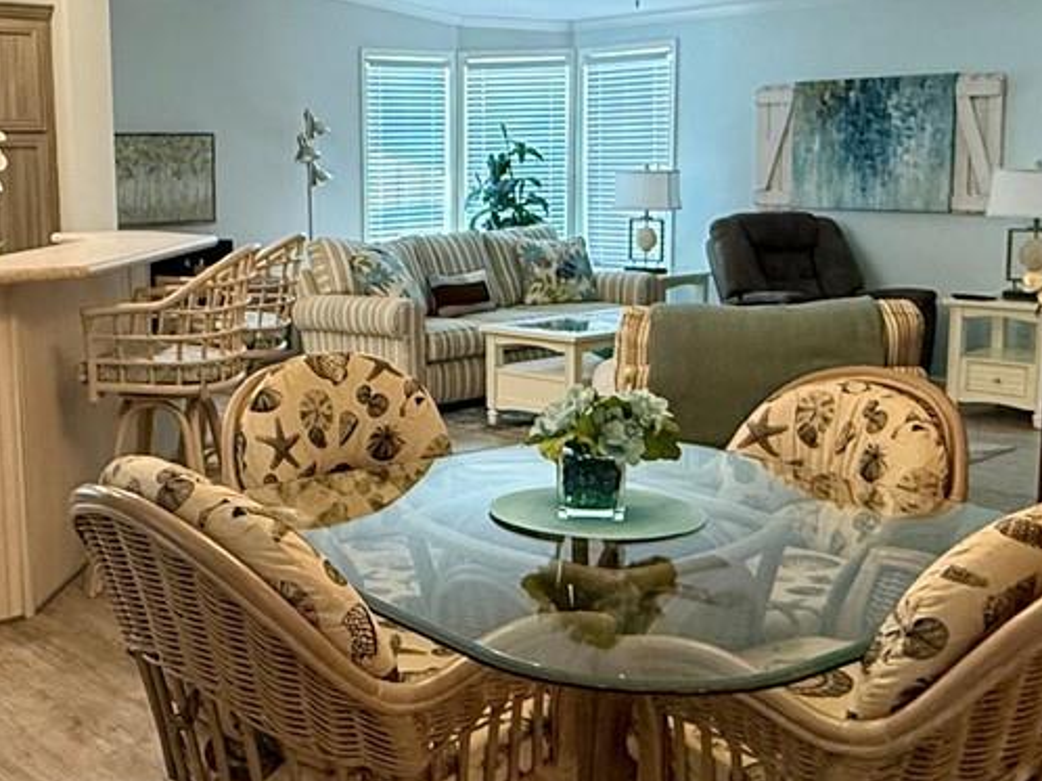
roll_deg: +1.1
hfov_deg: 41.7
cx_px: 381
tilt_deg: -8.0
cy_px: 348
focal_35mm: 45
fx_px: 1354
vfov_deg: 32.1
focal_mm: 2.22
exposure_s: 1/120
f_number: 2.2
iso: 320
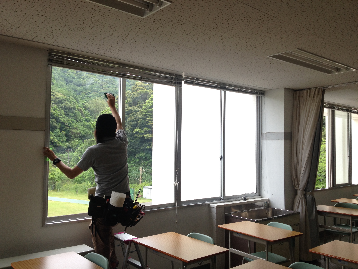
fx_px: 362
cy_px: 134
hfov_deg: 52.6
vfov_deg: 40.7
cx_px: 179
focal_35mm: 35
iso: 50
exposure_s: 1/174
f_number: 2.4
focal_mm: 4.28
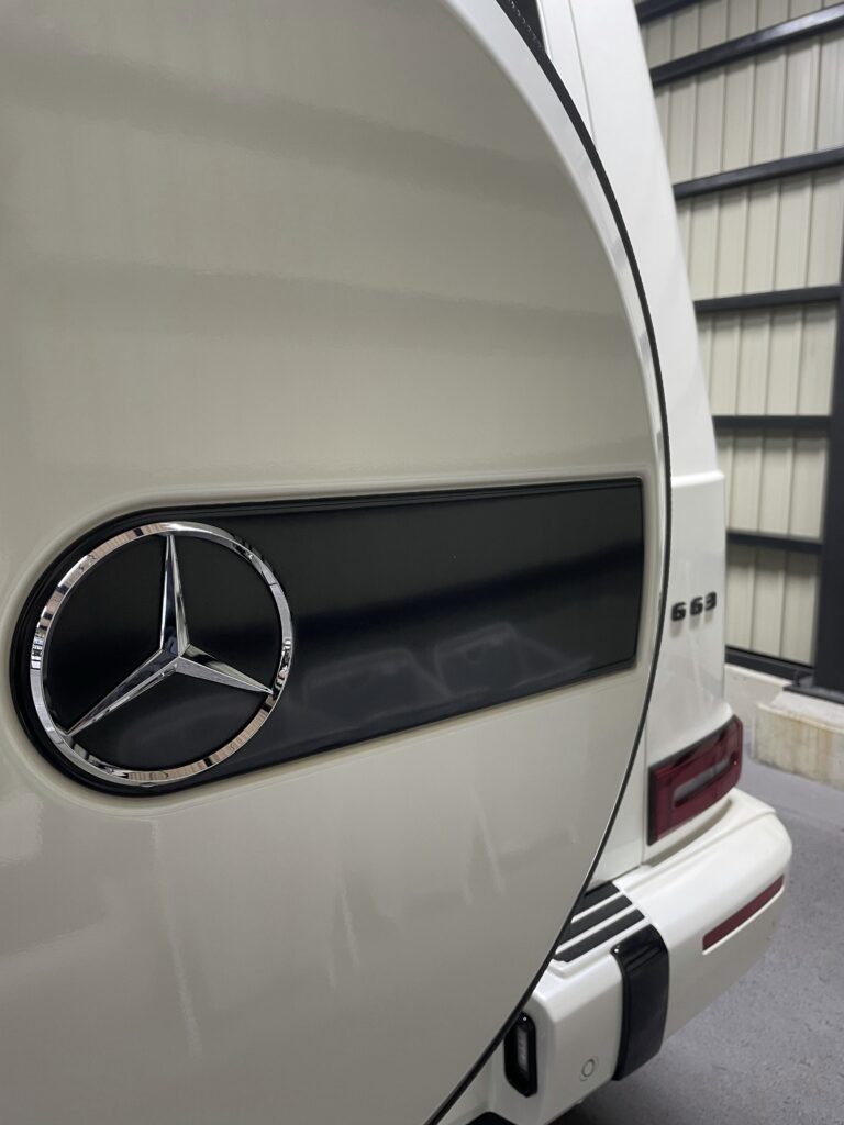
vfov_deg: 67.3
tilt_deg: -10.2
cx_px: 422
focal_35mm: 26
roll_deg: +0.4
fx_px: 845
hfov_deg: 53.1
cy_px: 562
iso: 125
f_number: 1.6
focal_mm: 4.2
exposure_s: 1/60
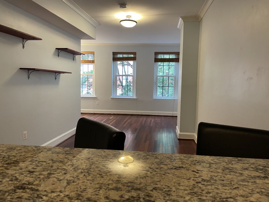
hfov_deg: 67.3
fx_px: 202
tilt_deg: -4.9
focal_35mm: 26
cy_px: 101
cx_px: 134
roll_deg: -1.1
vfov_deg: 53.1
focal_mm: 4.2
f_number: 1.6
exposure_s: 1/60
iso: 200
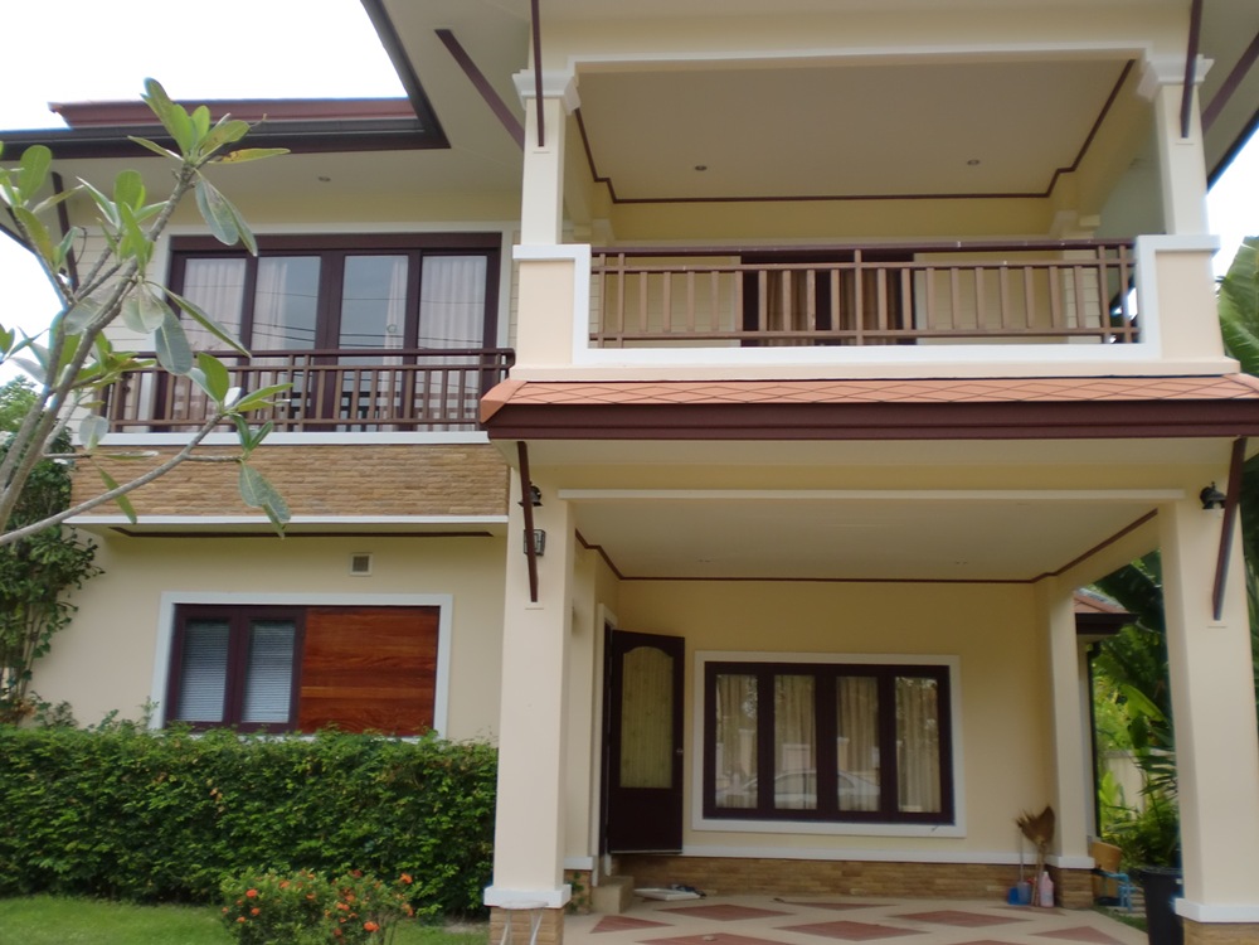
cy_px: 472
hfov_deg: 52.6
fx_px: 1273
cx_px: 630
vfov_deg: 40.7
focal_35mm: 35
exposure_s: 1/250
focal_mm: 6.3
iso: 64
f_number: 3.1
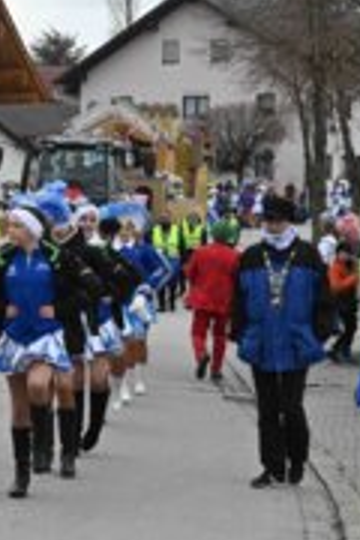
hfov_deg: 10.0
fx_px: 1995
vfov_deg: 15.4
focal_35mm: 133
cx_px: -201
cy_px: 291
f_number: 9
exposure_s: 1/1250
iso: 2500
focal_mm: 60
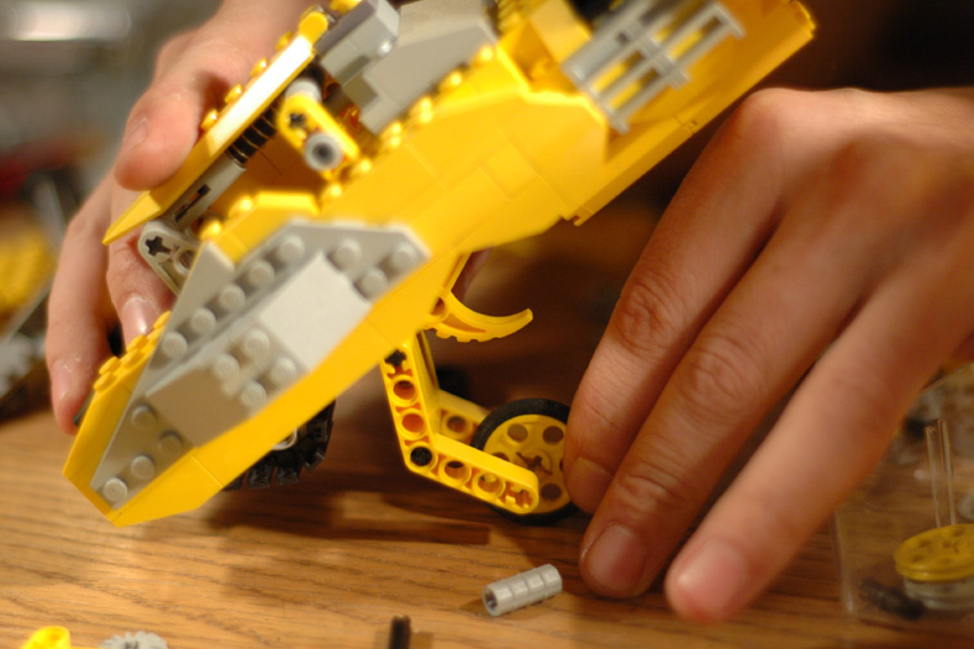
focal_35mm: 76
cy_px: 326
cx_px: 489
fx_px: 2056
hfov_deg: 26.7
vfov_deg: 17.9
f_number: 1.8
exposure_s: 1/50
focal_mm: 50
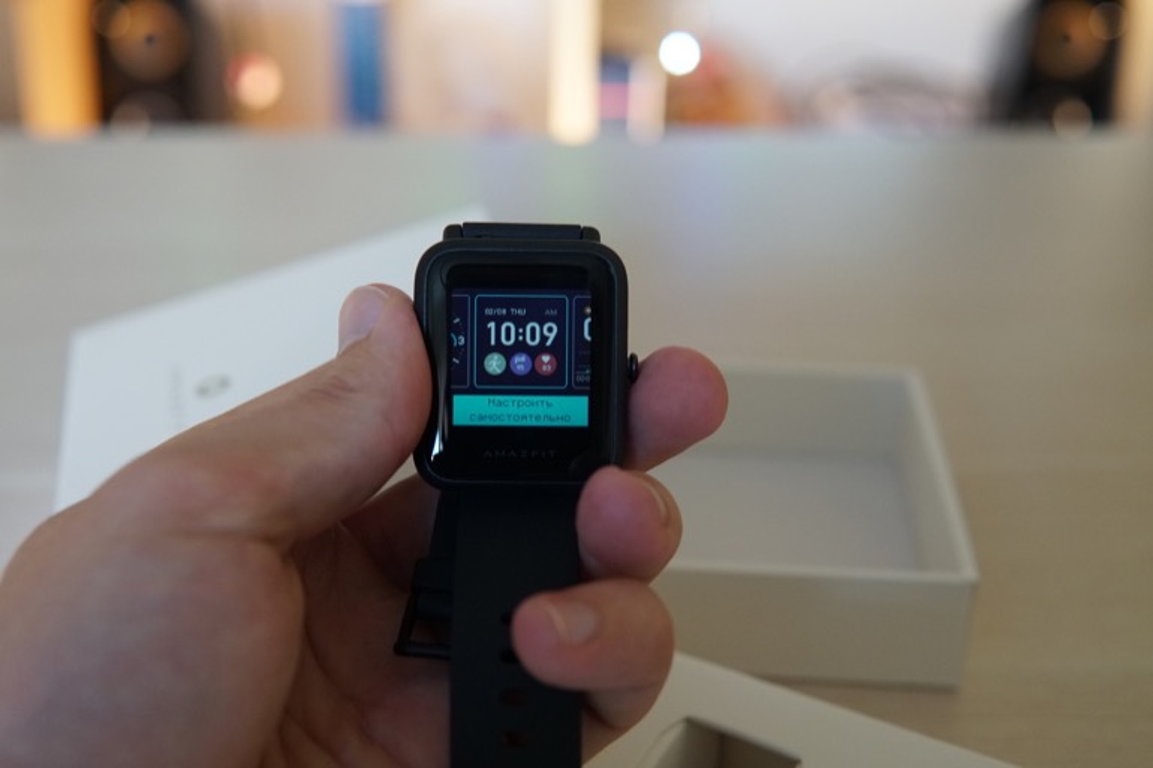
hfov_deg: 43.6
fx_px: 1441
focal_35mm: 45
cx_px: 576
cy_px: 384
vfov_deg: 29.9
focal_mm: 30
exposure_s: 1/60
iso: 1600
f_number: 4
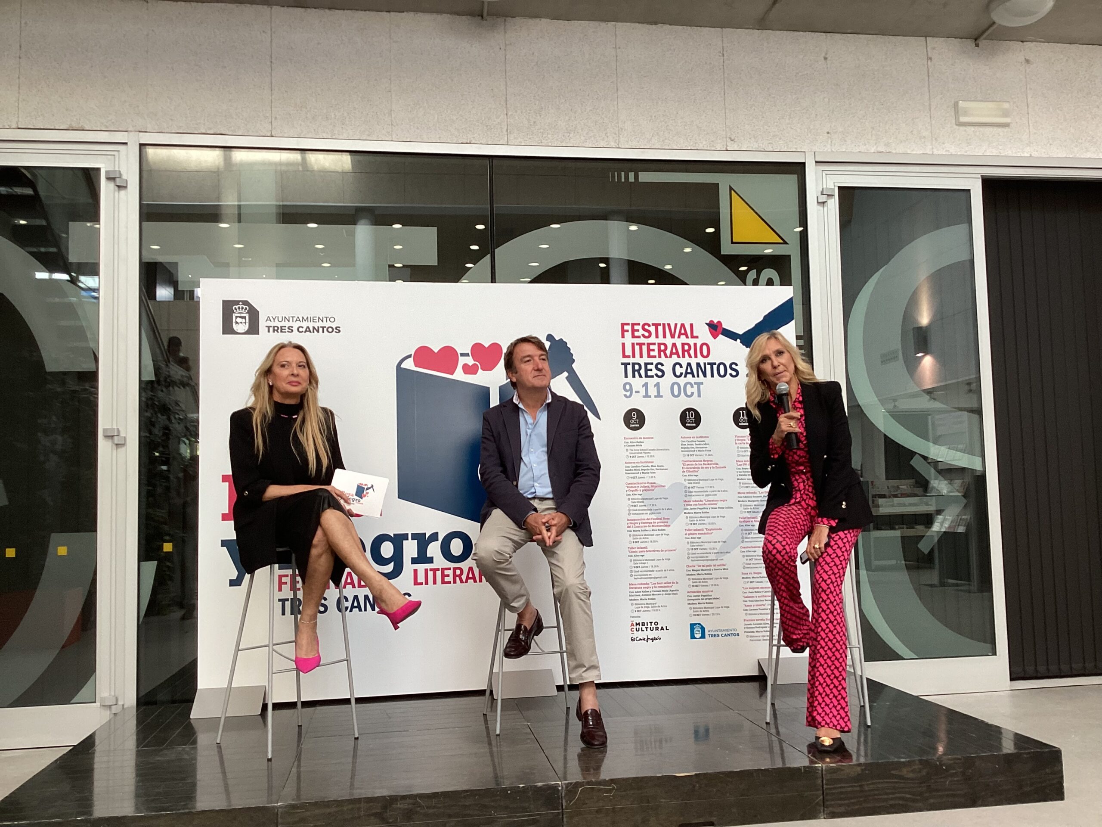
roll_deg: +1.3
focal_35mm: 31
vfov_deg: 45.4
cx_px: 551
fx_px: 987
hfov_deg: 58.4
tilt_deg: +4.6
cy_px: 414
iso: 64
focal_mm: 3.3
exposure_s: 1/60
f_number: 2.4
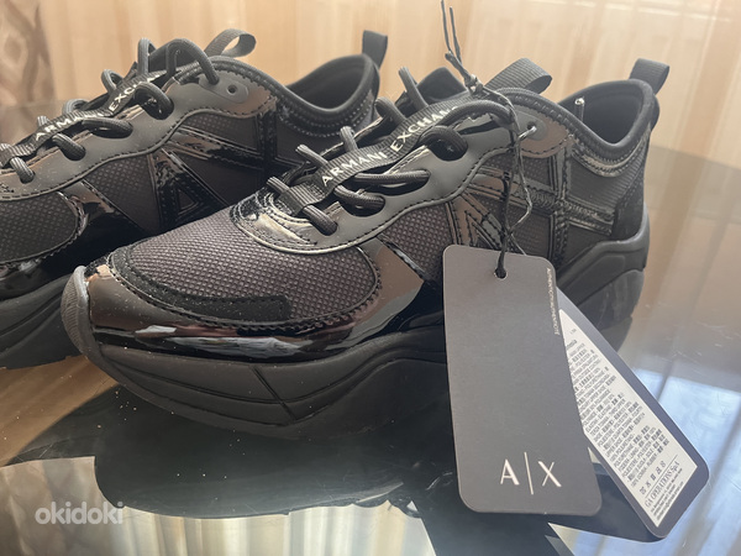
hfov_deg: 67.3
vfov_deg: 53.1
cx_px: 370
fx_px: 557
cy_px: 278
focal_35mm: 26
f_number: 1.6
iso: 400
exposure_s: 1/60
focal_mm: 5.1
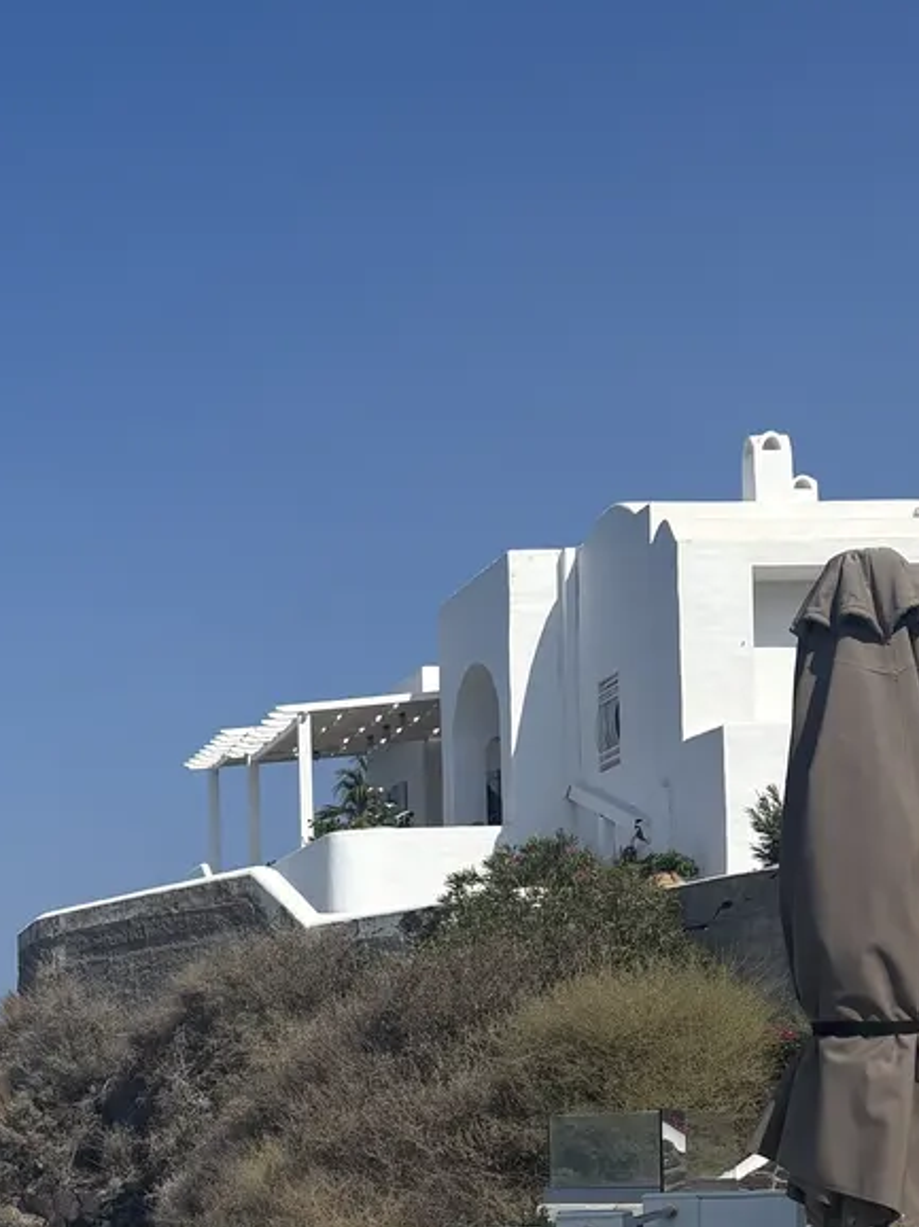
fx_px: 2551
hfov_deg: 19.7
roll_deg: +1.5
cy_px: 1134
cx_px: -25
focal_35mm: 72
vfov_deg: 26.1
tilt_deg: -0.2
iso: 50
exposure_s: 1/8850
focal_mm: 5.96
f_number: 1.6
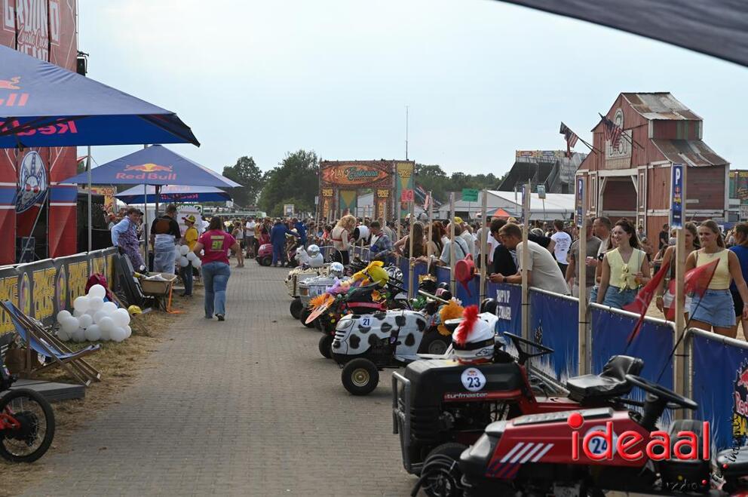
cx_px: 374
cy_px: 248
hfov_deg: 28.9
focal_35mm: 70
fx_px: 1453
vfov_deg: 19.4
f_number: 5.6
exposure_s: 1/500
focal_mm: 70
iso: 125
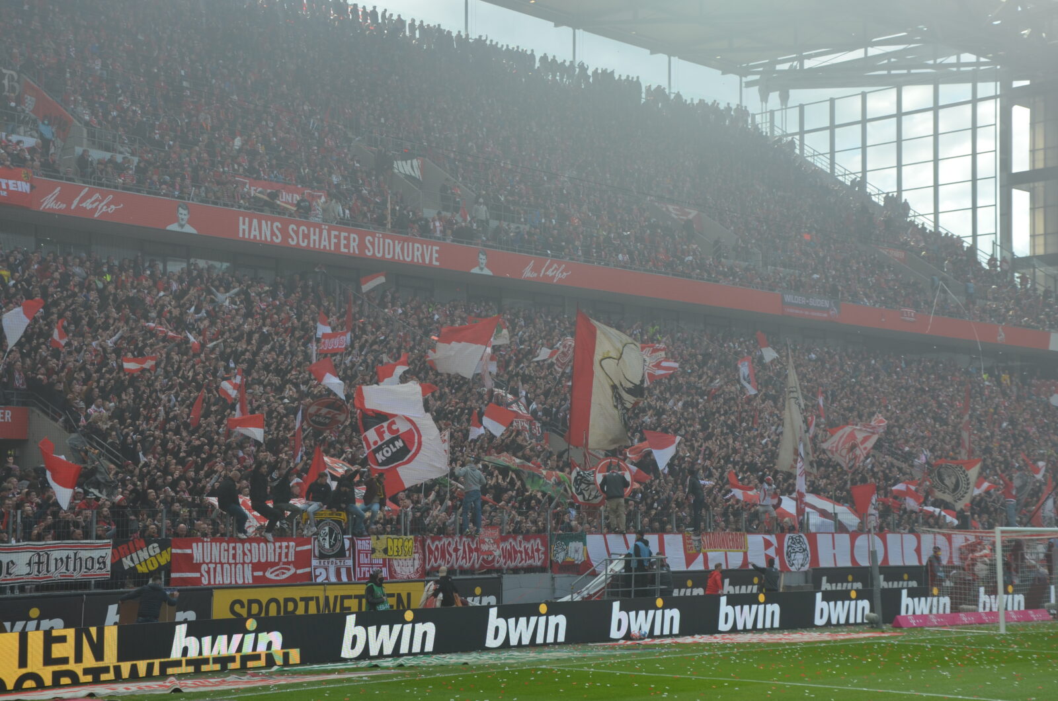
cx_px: 529
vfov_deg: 21.5
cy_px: 350
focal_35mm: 63
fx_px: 1848
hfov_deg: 32.0
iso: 200
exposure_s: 1/250
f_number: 8
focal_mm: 42
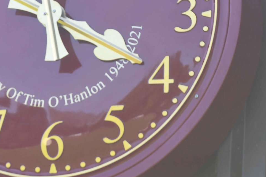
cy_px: 38
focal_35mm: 494
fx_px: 3649
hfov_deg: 4.2
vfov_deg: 2.8
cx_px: 69
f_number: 9
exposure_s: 1/800
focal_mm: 155
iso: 800
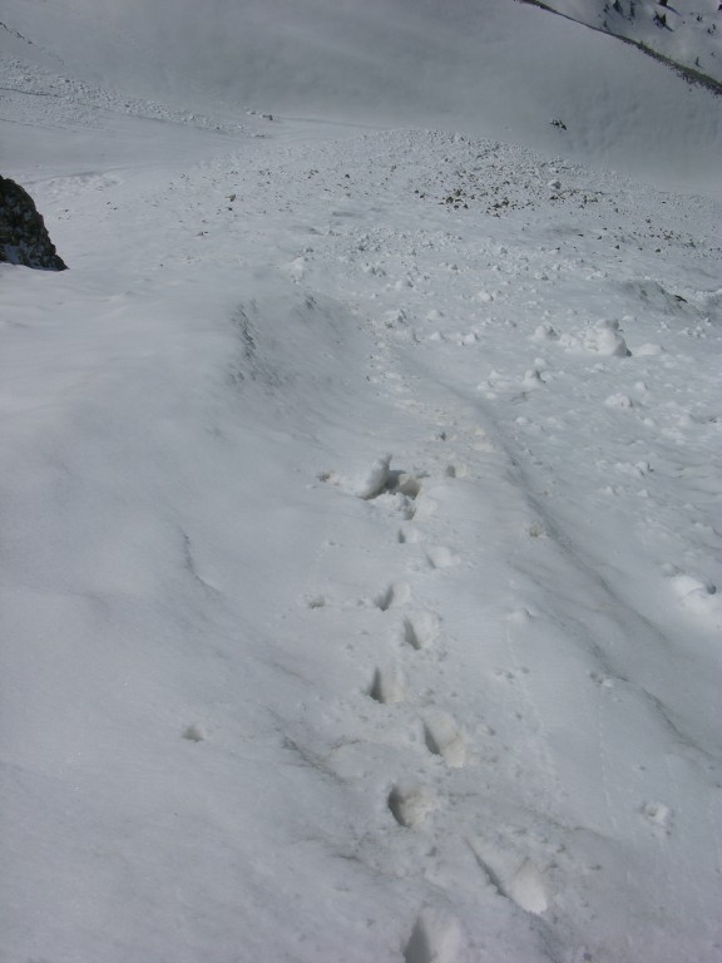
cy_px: 482
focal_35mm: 35
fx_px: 973
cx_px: 361
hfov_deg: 40.7
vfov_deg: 52.6
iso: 50
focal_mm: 8.9
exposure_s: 1/781
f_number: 8
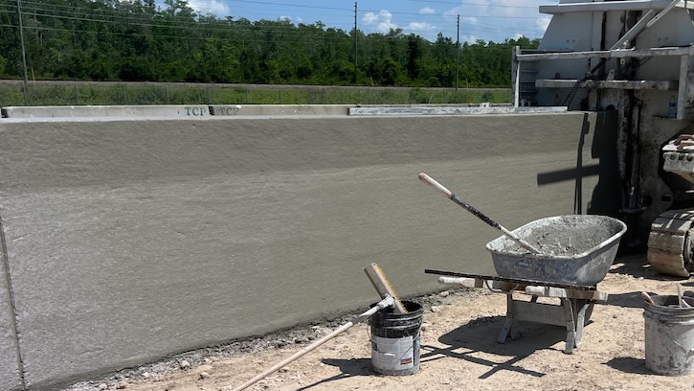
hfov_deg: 40.9
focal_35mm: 50
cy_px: 275
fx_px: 920
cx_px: 451
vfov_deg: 23.8
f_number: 1.5
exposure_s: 1/8696
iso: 50
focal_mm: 5.7
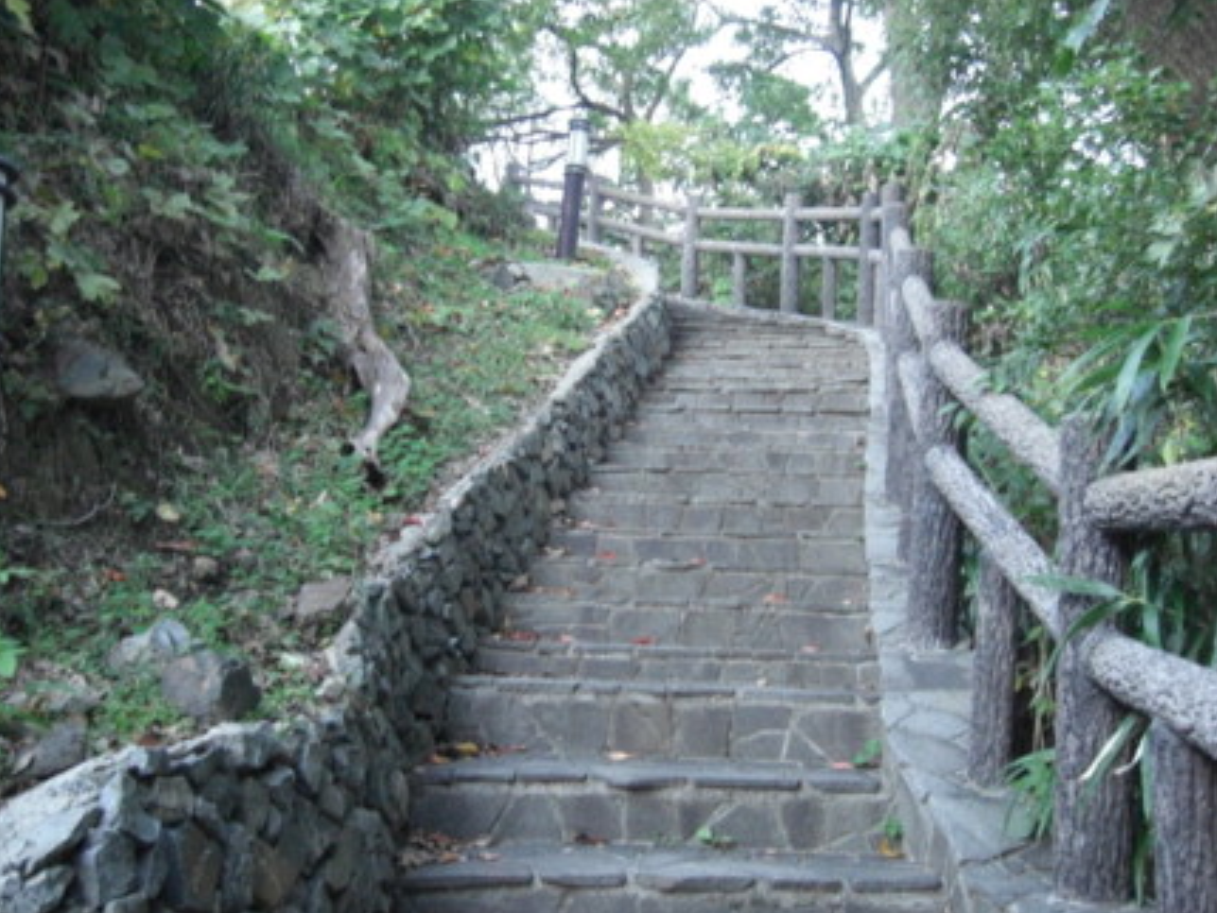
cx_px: 604
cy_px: 459
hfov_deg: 47.9
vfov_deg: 36.8
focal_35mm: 39
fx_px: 1372
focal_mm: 7.9
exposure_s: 1/80
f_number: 2.8
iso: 800
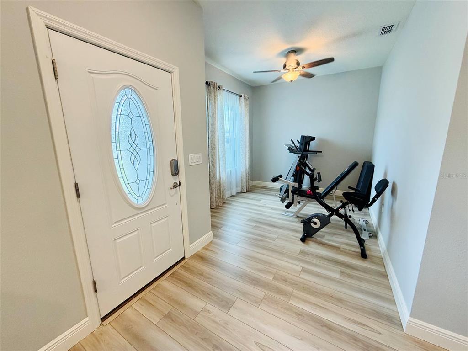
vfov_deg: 85.7
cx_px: 234
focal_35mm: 14
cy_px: 176
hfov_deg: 102.1
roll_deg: +1.0
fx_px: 189
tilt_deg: -11.1
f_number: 2.2
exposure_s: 1/120
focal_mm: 2.22
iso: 250
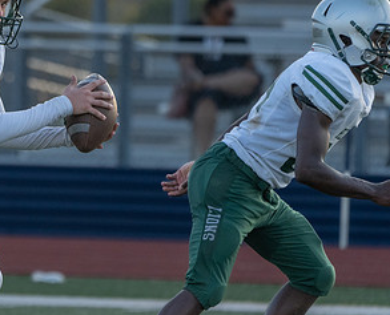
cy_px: 111
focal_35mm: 1037
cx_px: -34
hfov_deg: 1.9
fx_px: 12022
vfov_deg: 1.5
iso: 1000
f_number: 5.6
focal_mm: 397
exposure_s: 1/1000
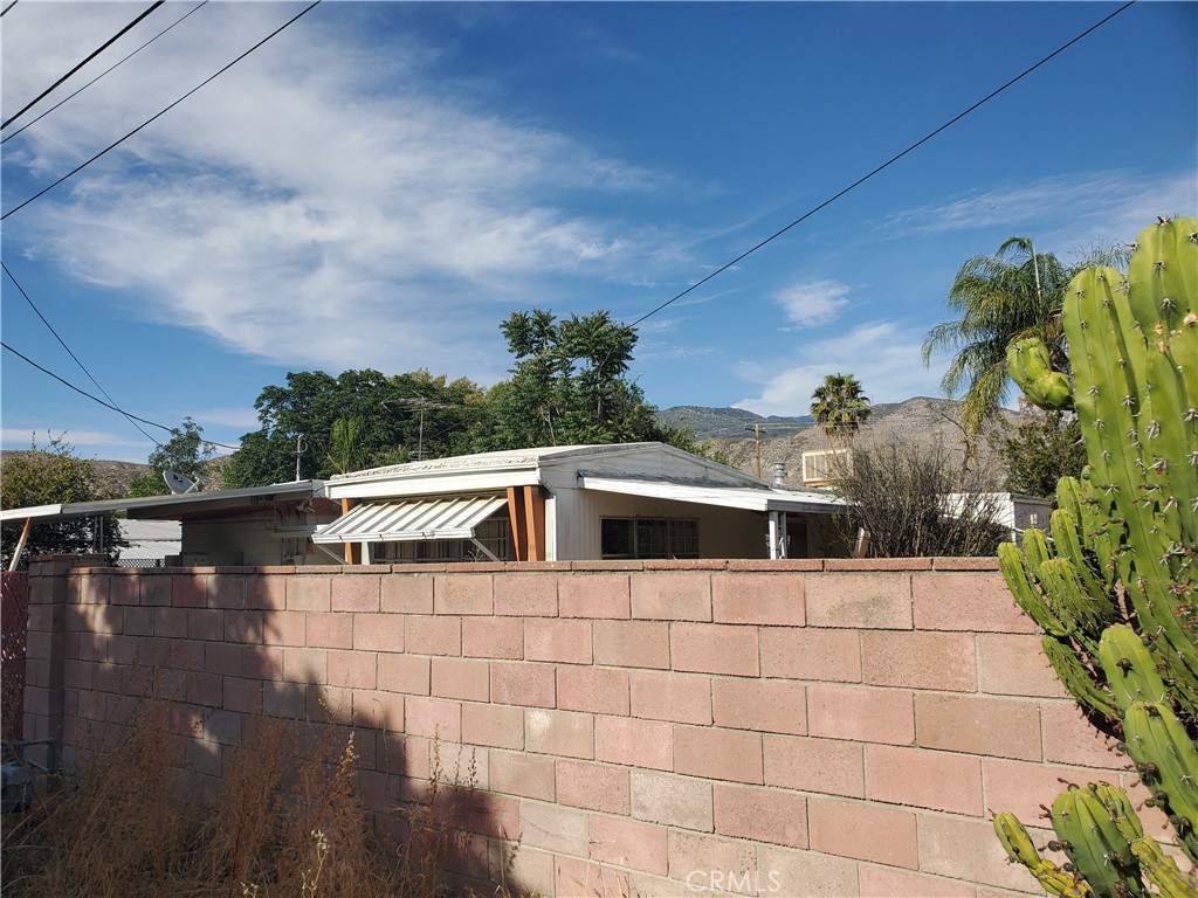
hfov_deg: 67.3
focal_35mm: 26
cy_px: 449
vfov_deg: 53.1
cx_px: 599
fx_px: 900
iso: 50
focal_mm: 4.3
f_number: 2.4
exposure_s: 1/1854
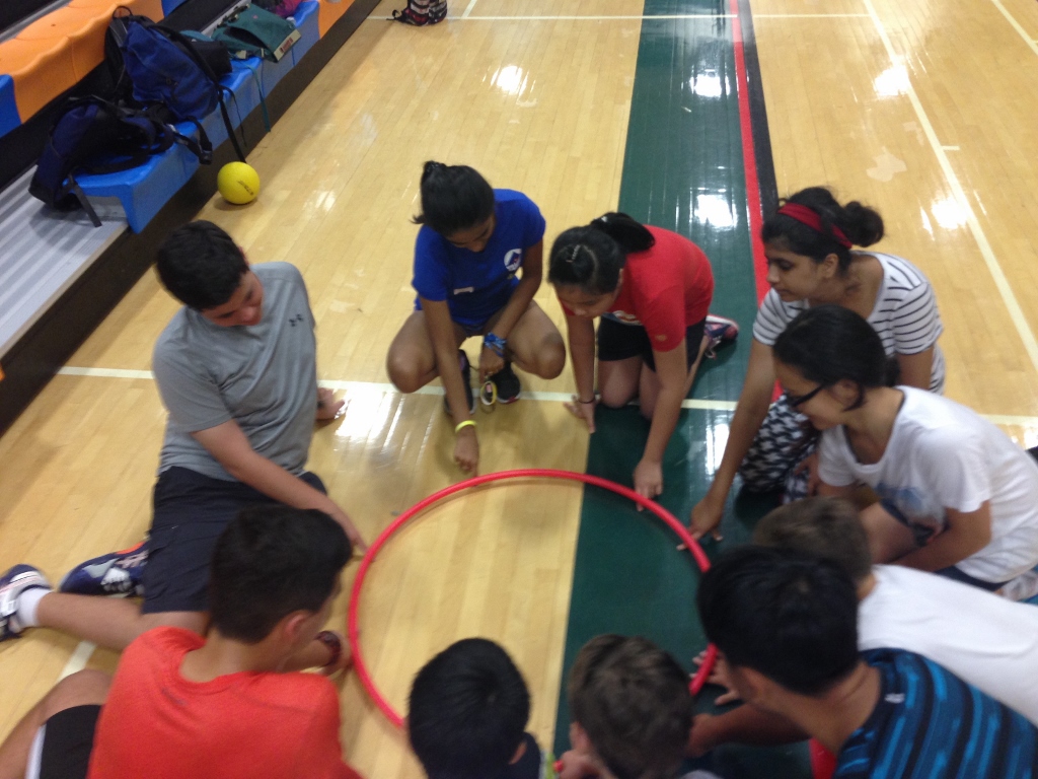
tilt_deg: -40.2
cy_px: 390
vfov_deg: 42.9
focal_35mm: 33
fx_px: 990
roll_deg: +4.5
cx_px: 519
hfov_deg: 55.4
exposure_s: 1/20
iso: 100
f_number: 2.4
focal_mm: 4.12
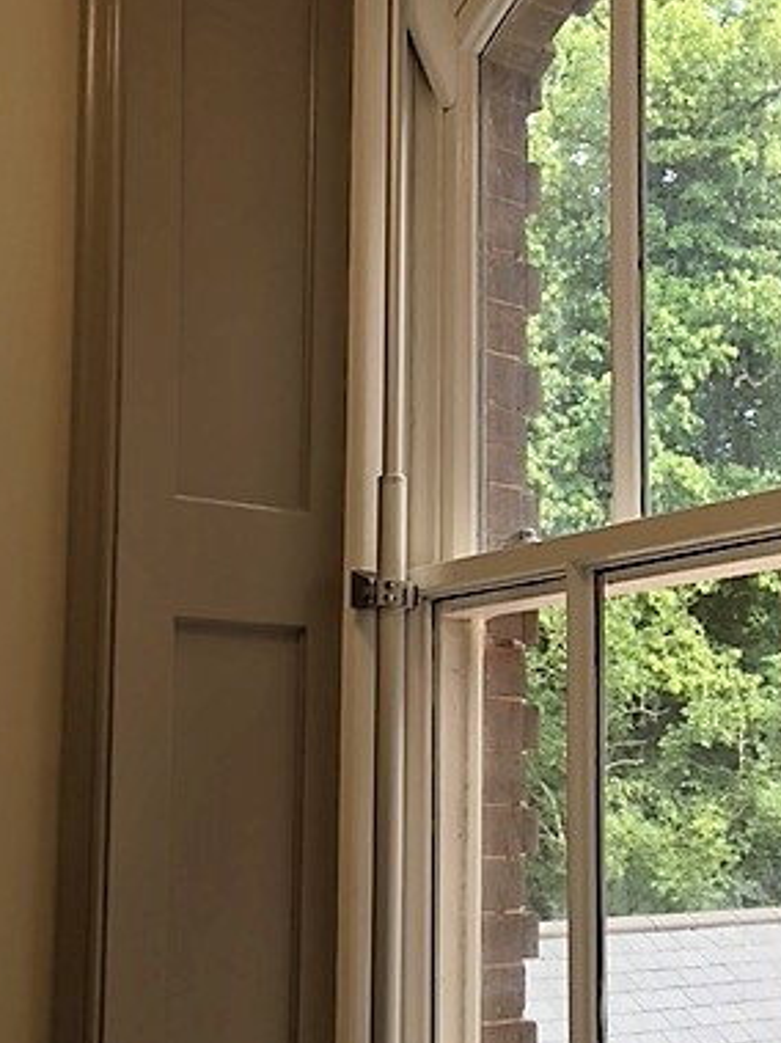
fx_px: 1475
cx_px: 451
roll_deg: -0.5
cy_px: 644
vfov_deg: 38.7
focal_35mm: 49
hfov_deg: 29.6
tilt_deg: +5.2
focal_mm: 4.15
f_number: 2.2
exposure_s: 1/100
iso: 40
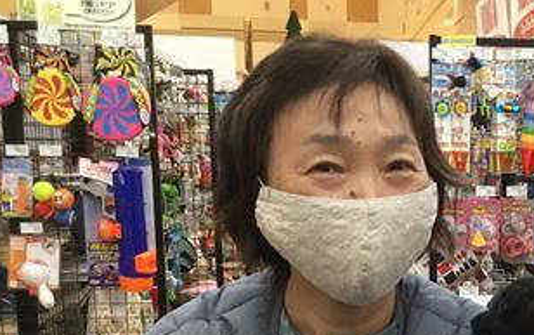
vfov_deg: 19.8
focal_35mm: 64
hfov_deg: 30.5
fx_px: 932
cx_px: 487
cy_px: 333
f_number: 2.4
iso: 125
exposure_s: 1/33
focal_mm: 3.3
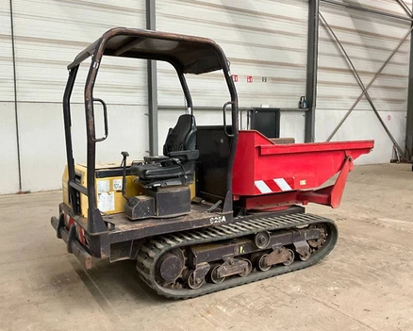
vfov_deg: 47.2
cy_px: 168
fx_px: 379
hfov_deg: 57.1
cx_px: 197
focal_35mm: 31
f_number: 1.8
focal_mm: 3
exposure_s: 1/60
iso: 125
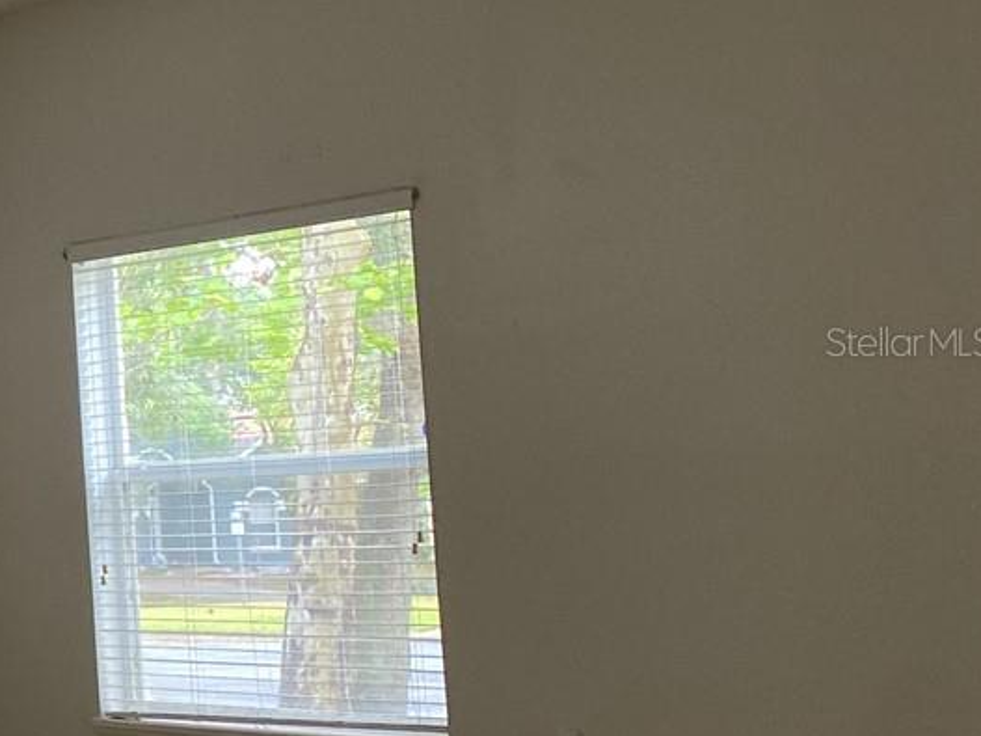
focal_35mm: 79
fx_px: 2238
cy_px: 341
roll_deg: +1.9
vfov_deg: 18.7
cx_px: -488
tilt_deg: +5.6
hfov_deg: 21.0
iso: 125
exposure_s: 1/110
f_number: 1.8
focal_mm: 4.25
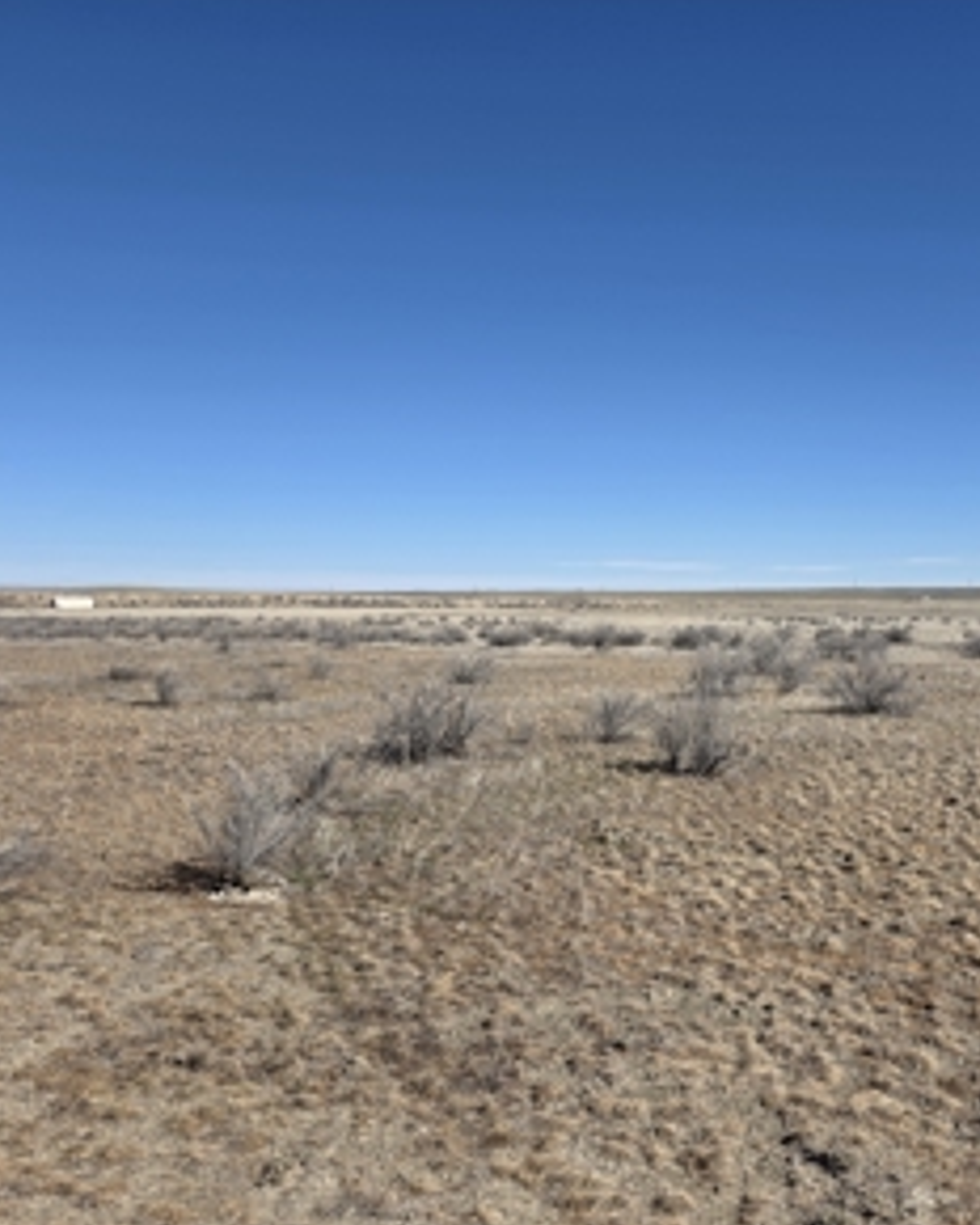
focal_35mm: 31
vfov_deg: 57.2
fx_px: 1124
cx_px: 680
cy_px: 608
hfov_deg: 46.1
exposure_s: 1/7944
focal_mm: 6.3
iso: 80
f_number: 1.7
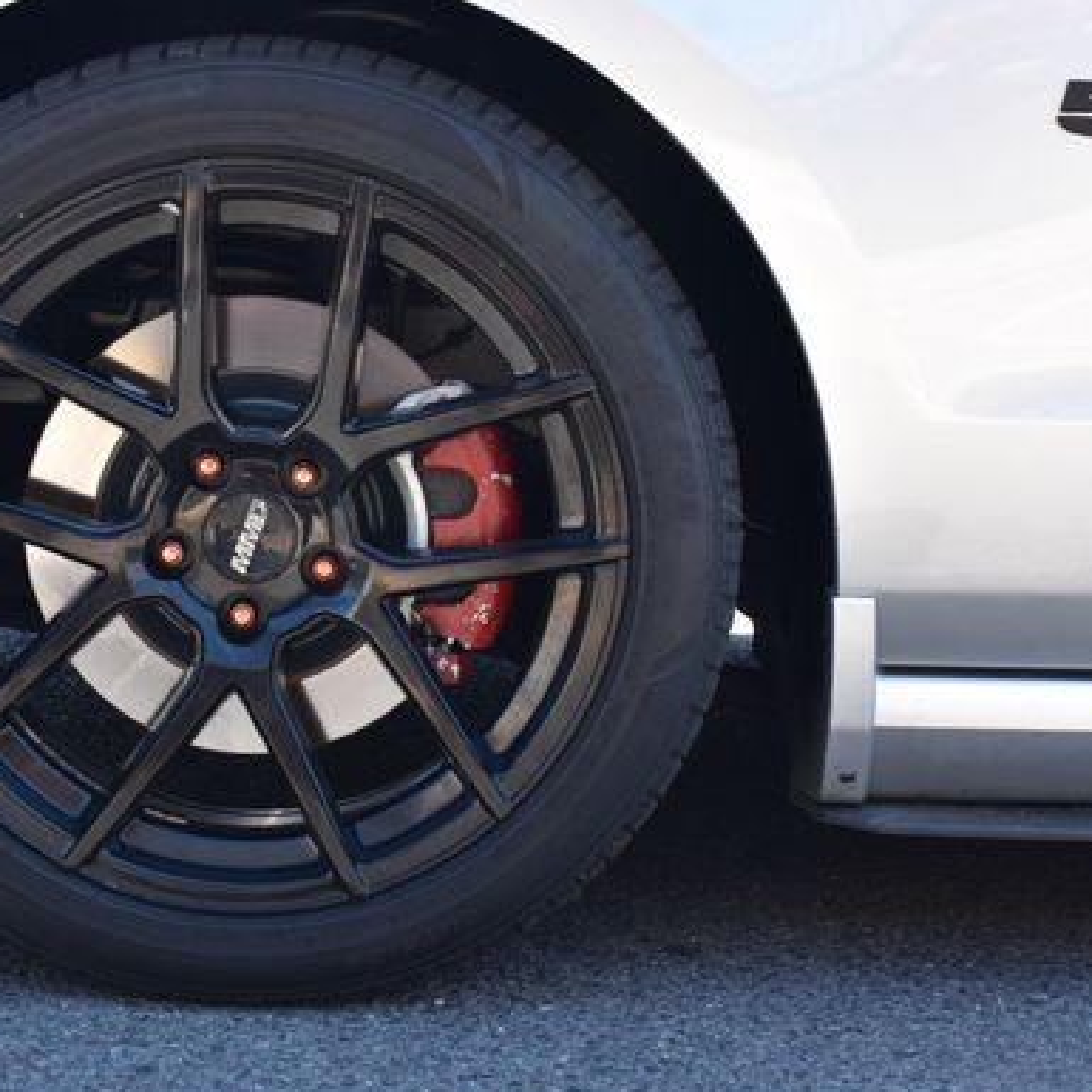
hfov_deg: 26.1
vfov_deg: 26.2
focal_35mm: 66
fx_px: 2345
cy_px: 553
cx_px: 408
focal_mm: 31
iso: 400
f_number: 9
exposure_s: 1/125
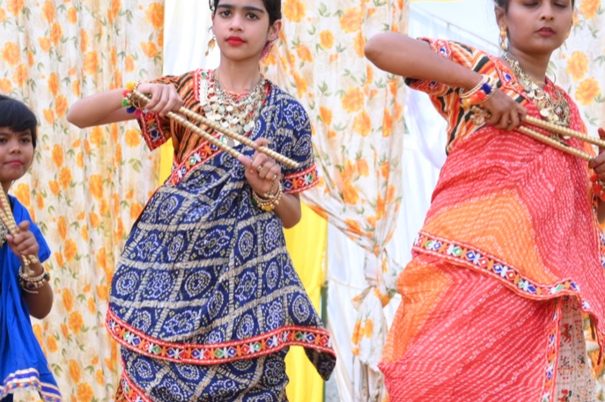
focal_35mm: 162
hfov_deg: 12.7
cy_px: 229
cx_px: 403
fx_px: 2720
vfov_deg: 8.5
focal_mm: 58
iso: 400
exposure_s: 1/200
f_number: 7.1
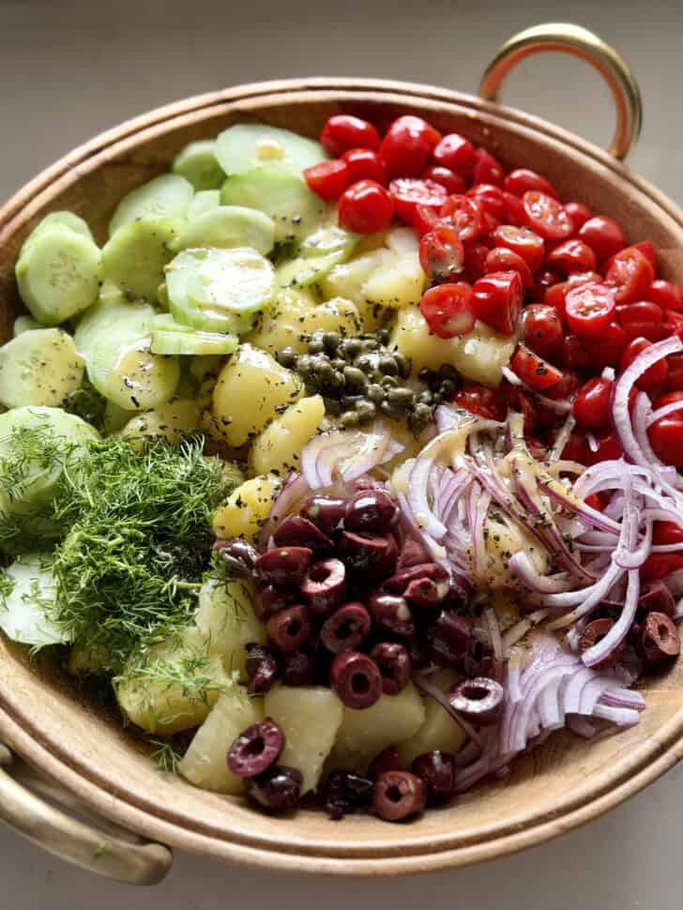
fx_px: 1262
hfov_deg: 30.3
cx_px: 342
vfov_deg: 39.6
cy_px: 455
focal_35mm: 48
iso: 50
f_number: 1.8
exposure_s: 1/131
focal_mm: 6.8
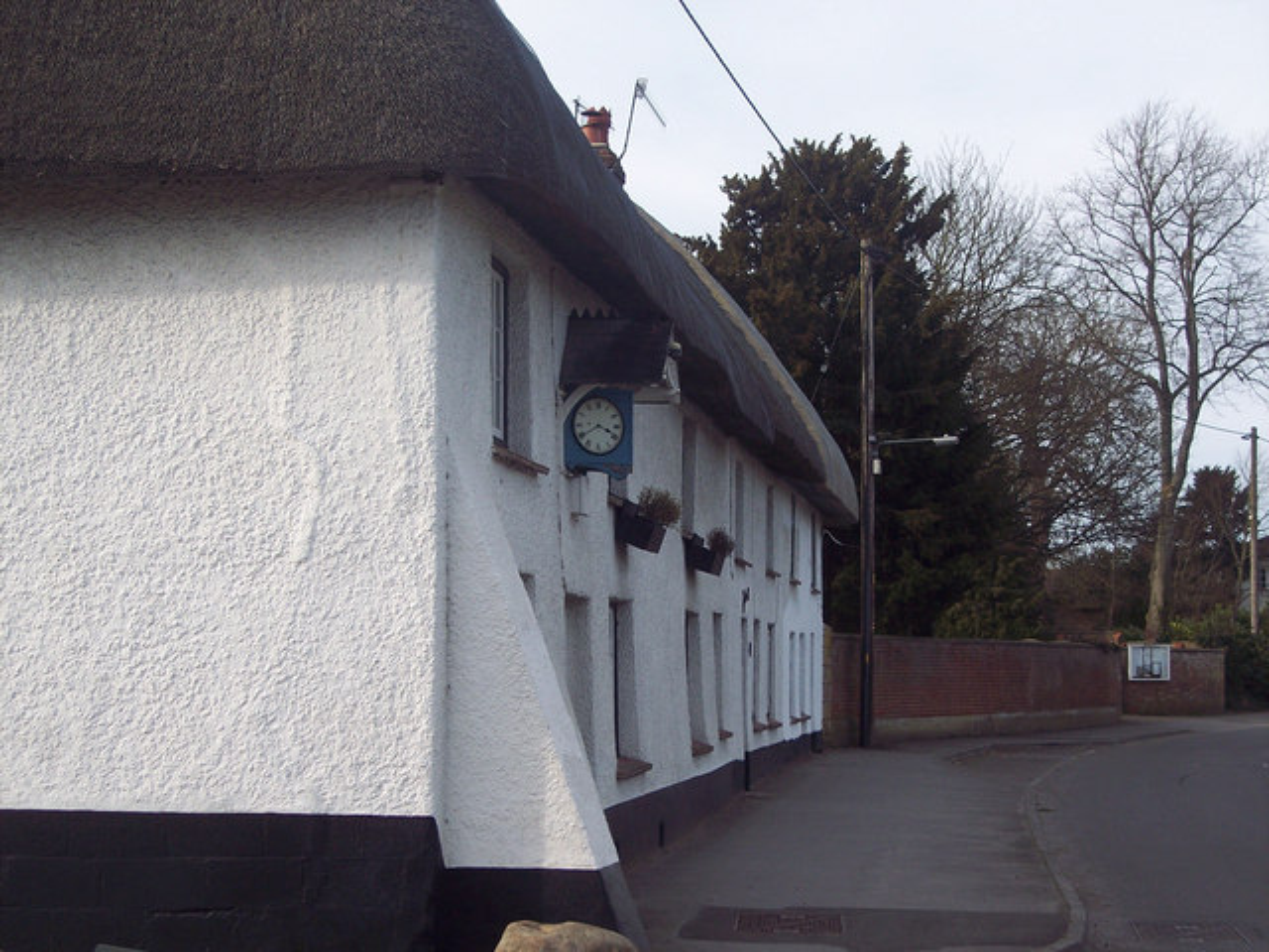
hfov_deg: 29.8
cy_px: 476
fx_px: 2383
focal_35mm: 65
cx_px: 634
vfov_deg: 22.6
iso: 100
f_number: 4
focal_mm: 13.3
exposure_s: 1/350
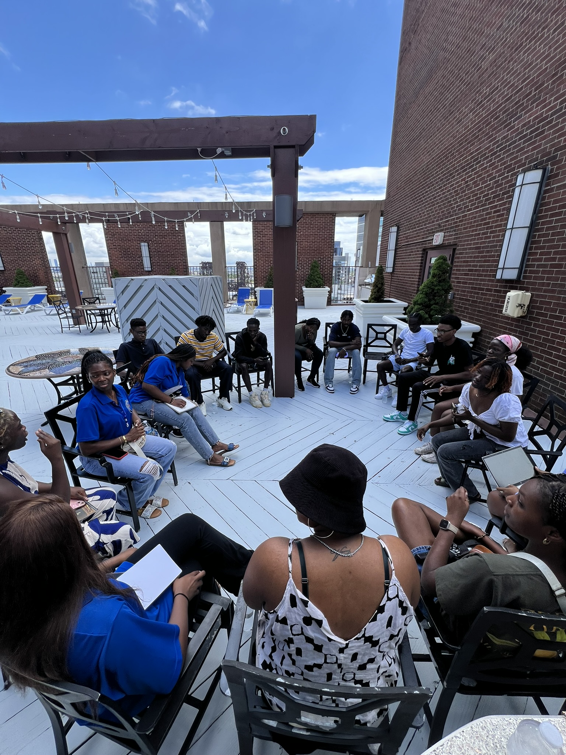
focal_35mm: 13
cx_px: 283
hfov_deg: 89.9
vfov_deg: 106.2
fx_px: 283
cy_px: 378
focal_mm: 1.57
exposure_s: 1/573
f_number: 1.8
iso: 32
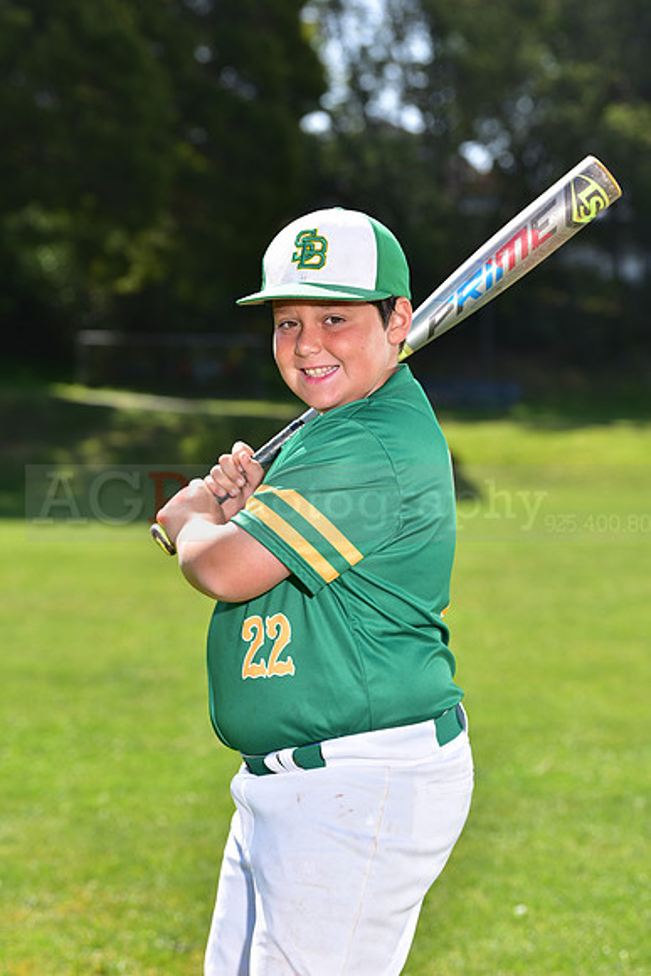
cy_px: 488
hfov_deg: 11.4
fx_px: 3253
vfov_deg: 17.1
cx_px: 326
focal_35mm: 120
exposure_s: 1/250
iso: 100
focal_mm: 120
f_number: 5.6
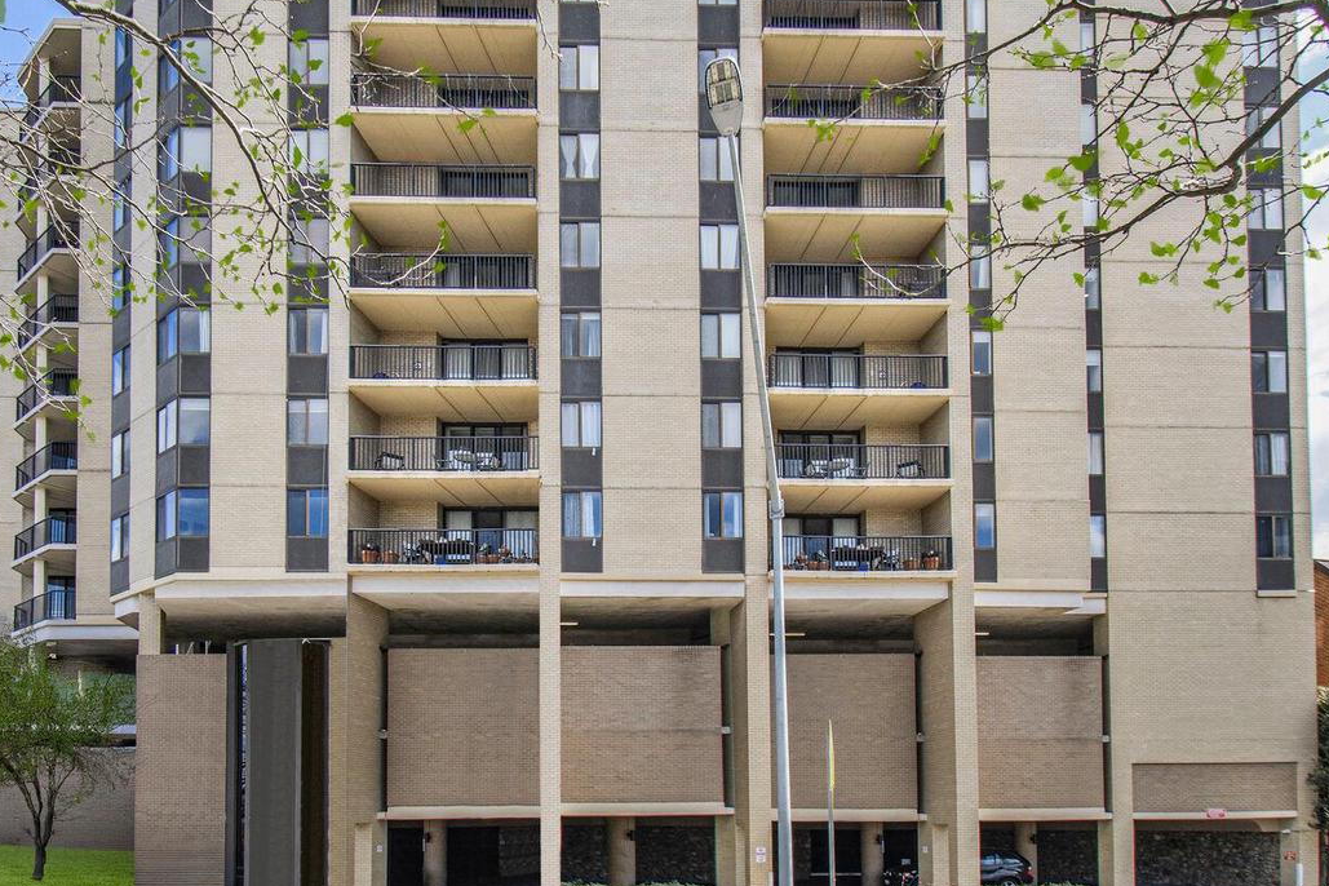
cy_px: 376
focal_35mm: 21
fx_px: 775
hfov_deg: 80.2
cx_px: 528
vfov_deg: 59.2
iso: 200
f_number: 8
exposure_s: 1/320
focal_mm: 10
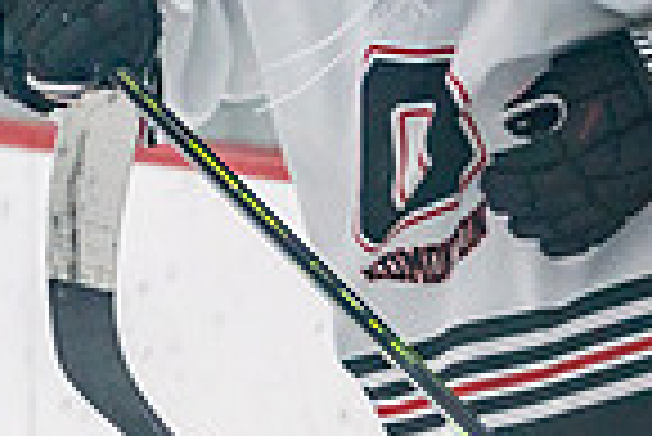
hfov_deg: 3.4
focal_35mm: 598
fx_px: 10841
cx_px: 630
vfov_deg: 2.3
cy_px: 856
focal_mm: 150
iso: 3200
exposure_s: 1/1250
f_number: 2.8
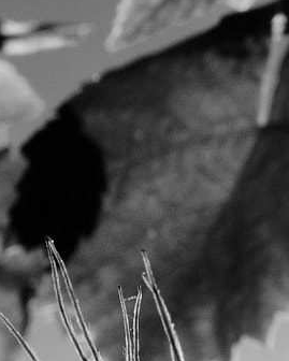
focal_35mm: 234
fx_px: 2503
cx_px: 127
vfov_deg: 7.8
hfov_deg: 6.6
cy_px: 784
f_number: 16
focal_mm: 35
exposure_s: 1/500
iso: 400
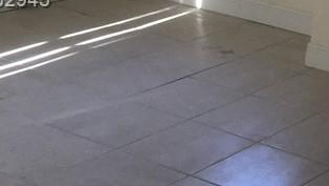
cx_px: 478
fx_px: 899
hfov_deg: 18.6
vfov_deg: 11.7
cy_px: 1
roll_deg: -6.3
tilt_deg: -13.4
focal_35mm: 103
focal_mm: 4.15
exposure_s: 1/15
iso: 40
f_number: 2.2
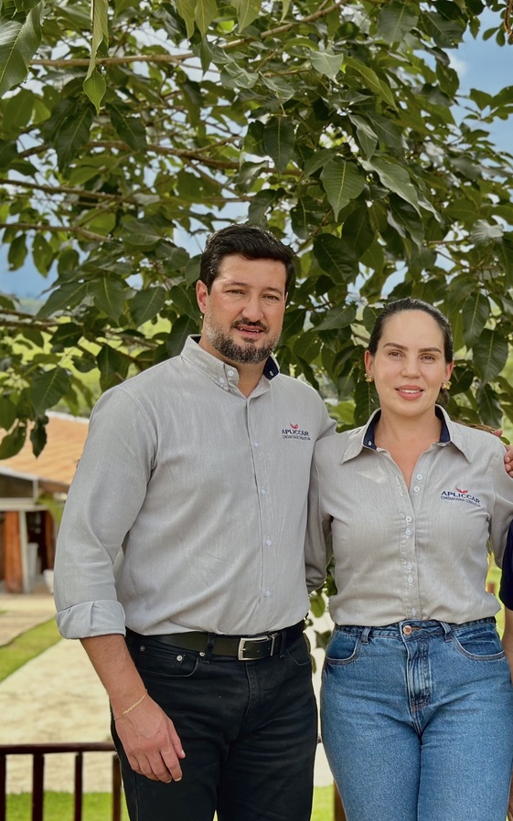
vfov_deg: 30.2
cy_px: 410
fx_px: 1522
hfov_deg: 18.9
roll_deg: +0.6
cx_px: 417
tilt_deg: -1.1
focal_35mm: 68
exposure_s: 1/745
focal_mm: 6.86
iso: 80
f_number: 1.78
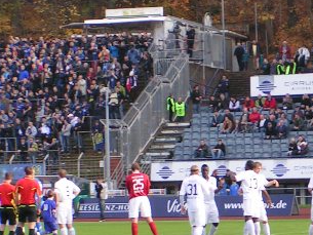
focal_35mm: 273
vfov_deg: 5.4
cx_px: 394
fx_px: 2469
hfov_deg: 7.2
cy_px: 106
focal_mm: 15.9
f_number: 4.5
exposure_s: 1/125
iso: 50
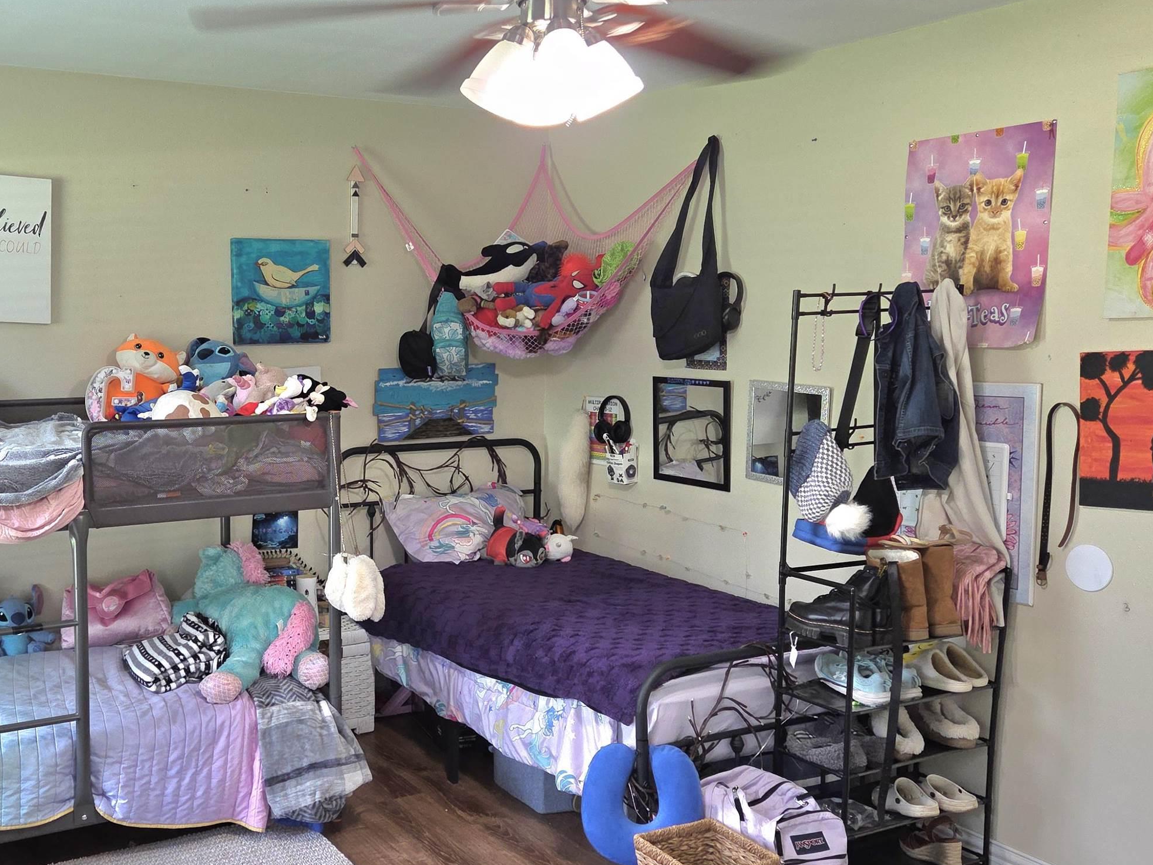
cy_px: 457
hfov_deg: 50.3
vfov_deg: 39.6
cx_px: 375
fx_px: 1199
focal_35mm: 36
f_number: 1.8
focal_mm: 5.4
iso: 80
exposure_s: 1/60.2
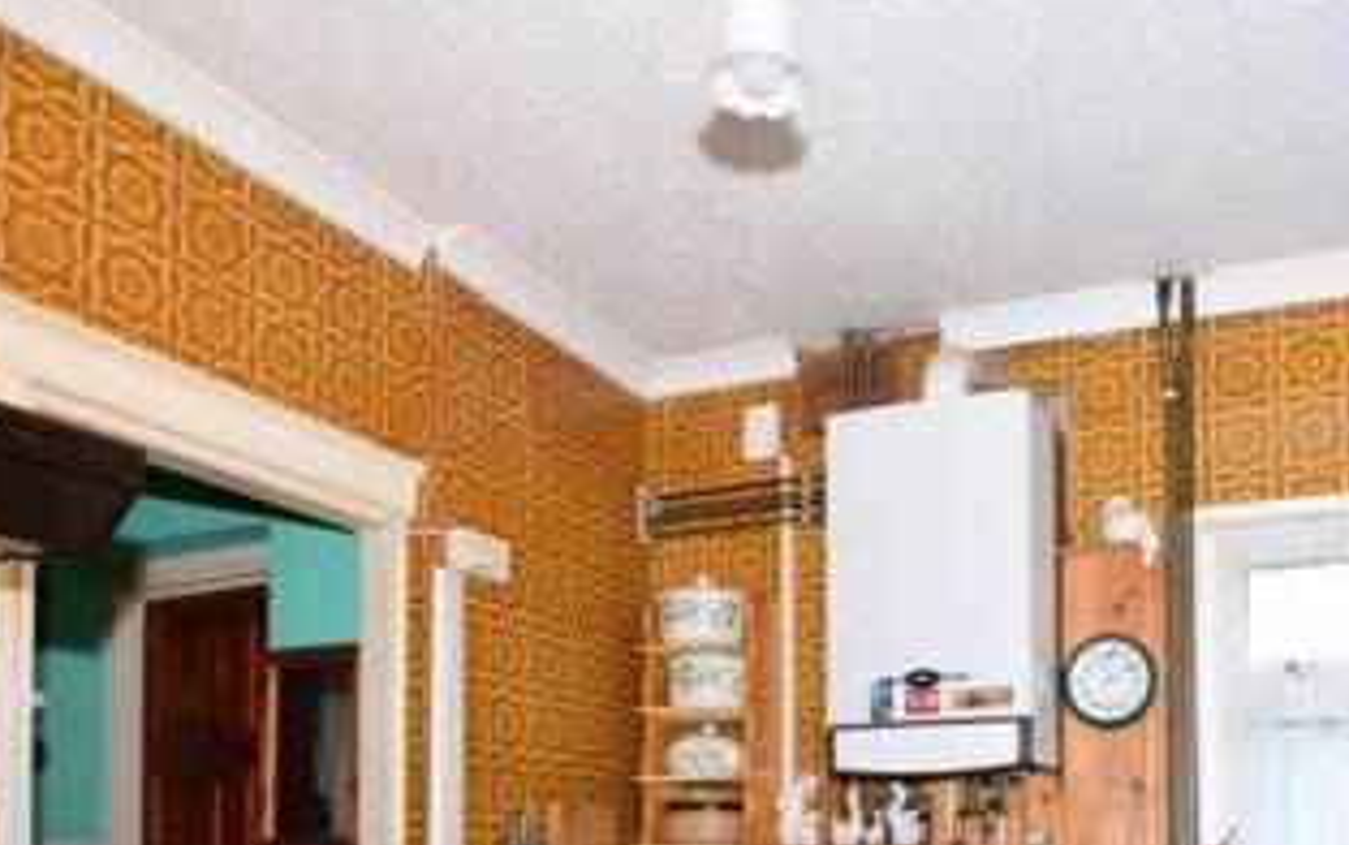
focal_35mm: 32
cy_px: 821
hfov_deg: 58.2
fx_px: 1177
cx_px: 905
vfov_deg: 36.0
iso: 400
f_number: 5.6
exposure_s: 1/30
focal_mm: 10
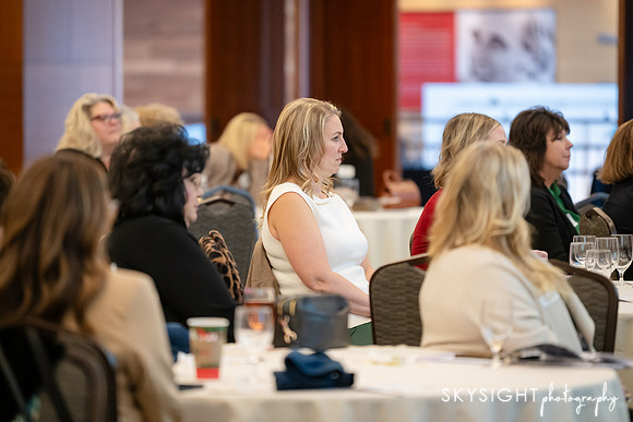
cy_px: 211
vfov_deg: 6.8
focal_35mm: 202
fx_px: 3545
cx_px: 316
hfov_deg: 10.2
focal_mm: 200
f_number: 2.8
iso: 3200
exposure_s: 1/320
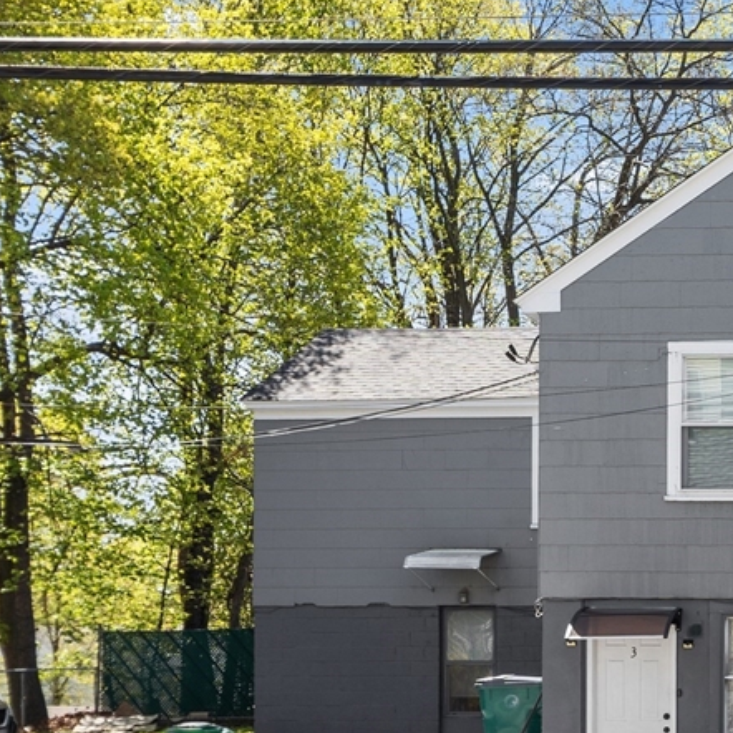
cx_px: 804
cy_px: 301
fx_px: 1461
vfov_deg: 28.1
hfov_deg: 26.0
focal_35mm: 61
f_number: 8
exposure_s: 1/125
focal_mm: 21
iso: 125
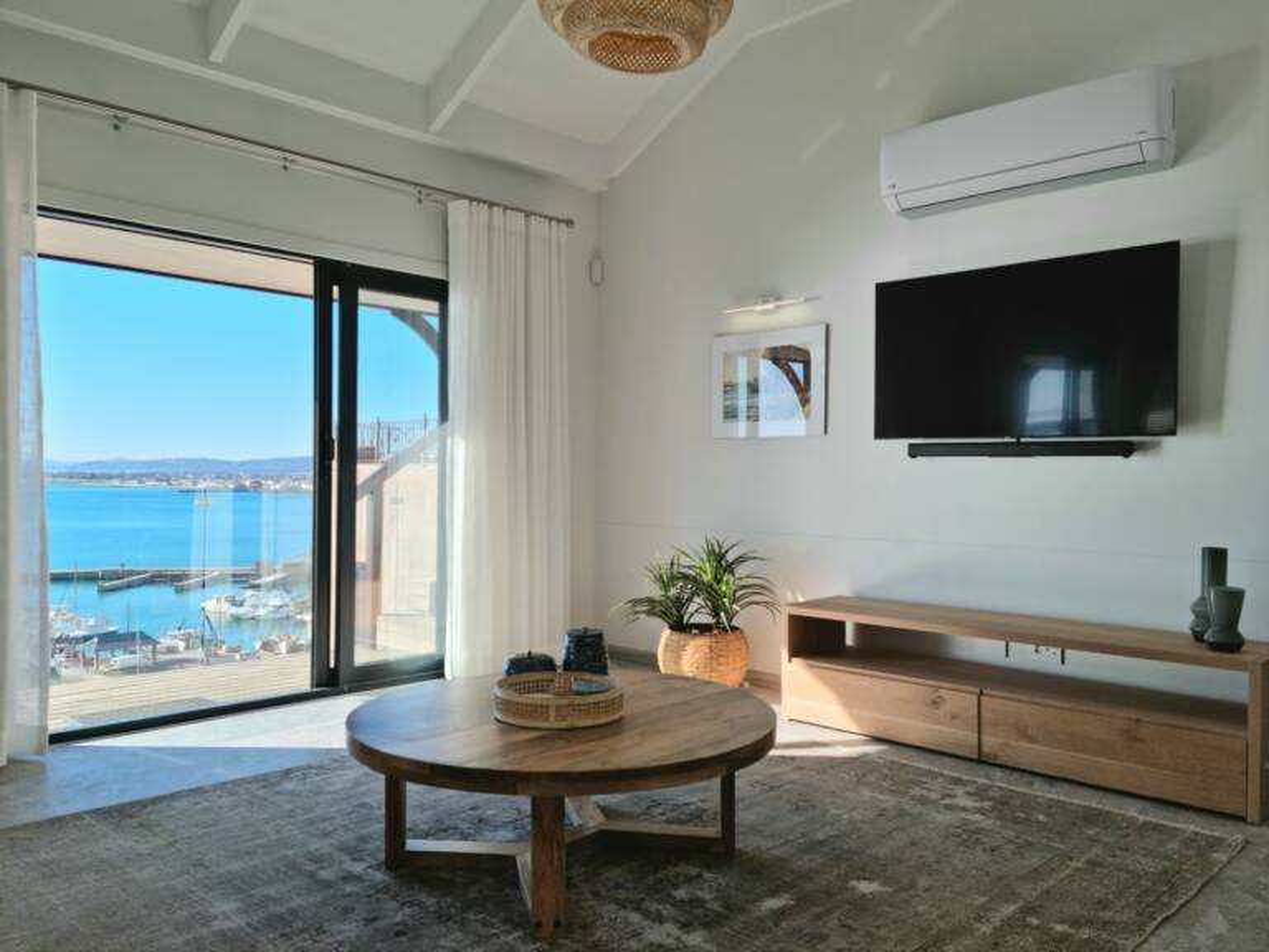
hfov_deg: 65.3
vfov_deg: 51.4
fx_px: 990
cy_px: 476
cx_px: 634
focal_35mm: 27
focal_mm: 5.9
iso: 25
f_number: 2
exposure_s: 1/455
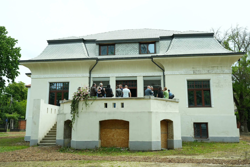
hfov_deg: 57.5
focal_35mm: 33
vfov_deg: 40.2
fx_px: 228
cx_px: 125
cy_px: 84
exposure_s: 1/4000
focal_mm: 32.8
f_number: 7.1
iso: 2500
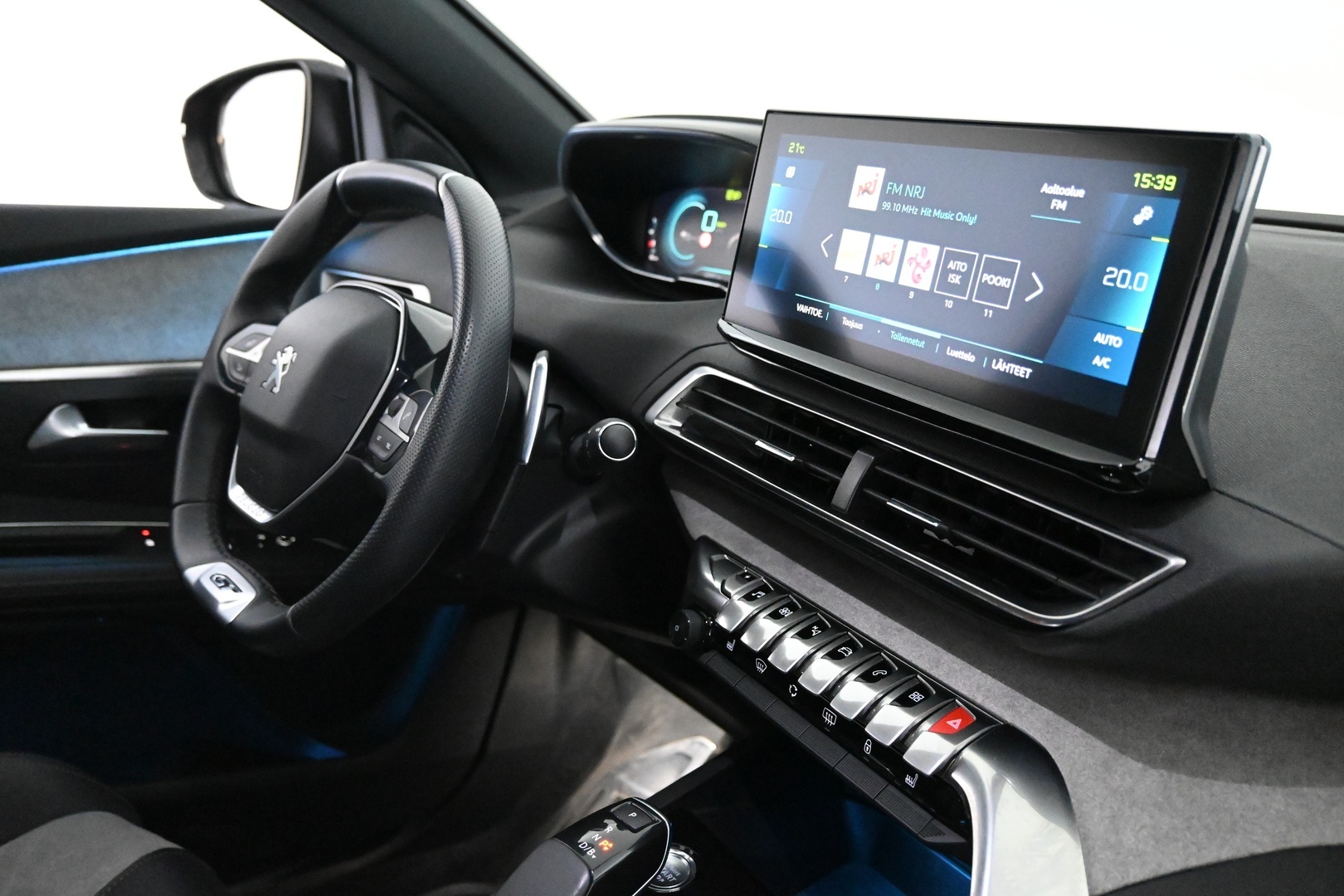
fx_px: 1120
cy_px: 448
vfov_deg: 43.6
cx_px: 672
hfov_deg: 61.9
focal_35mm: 30
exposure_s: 1/60
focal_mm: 20
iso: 10000
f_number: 3.8
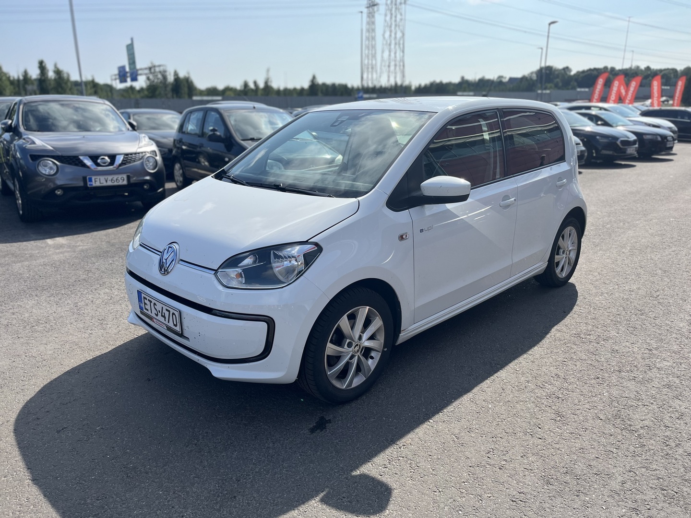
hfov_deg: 67.3
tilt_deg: -18.1
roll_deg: -0.1
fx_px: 519
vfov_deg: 53.1
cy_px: 259
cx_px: 346
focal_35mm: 26
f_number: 1.6
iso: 50
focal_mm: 5.1
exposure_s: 1/3311
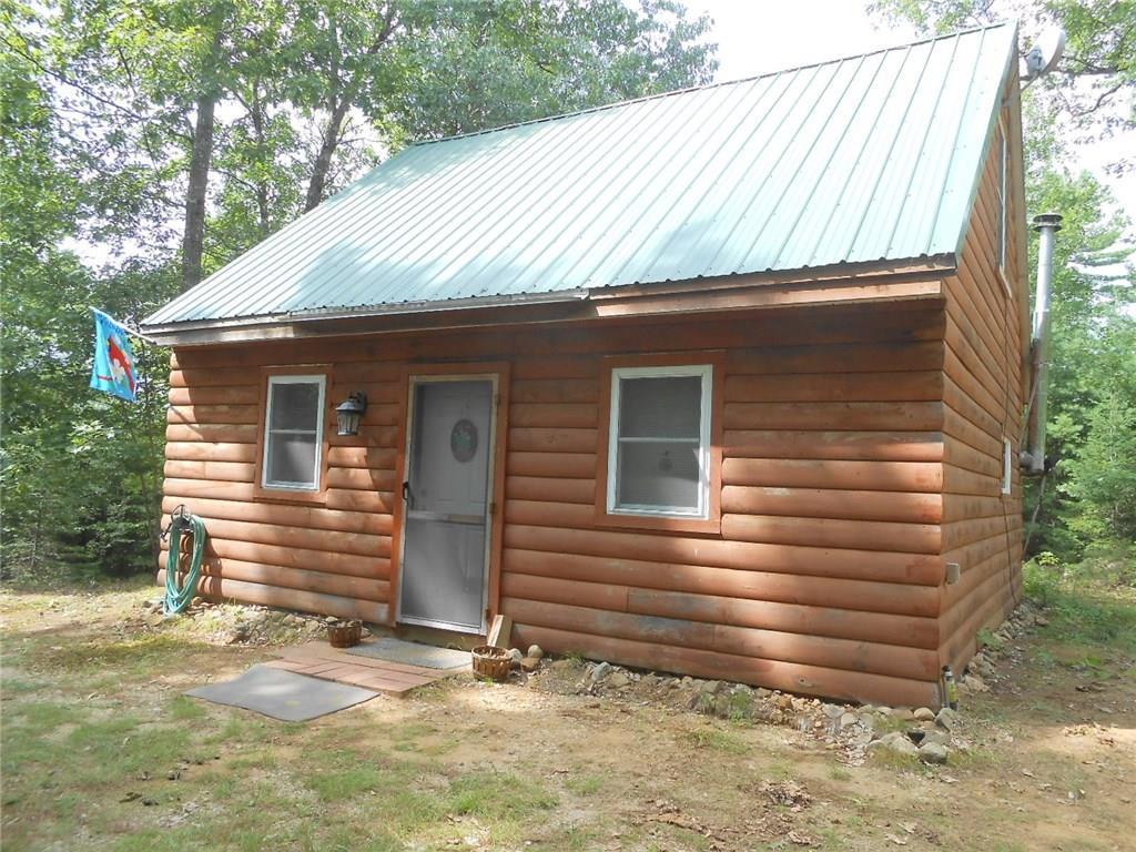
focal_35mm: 26
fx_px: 853
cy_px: 426
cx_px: 568
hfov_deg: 67.3
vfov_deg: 53.1
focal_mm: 4.6
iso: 80
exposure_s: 1/160
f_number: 3.5
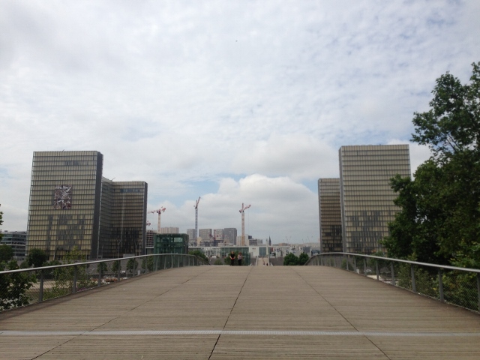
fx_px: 458
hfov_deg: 55.4
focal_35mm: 33
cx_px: 240
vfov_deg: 42.9
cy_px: 180
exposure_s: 1/3012
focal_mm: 4.13
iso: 50
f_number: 2.4
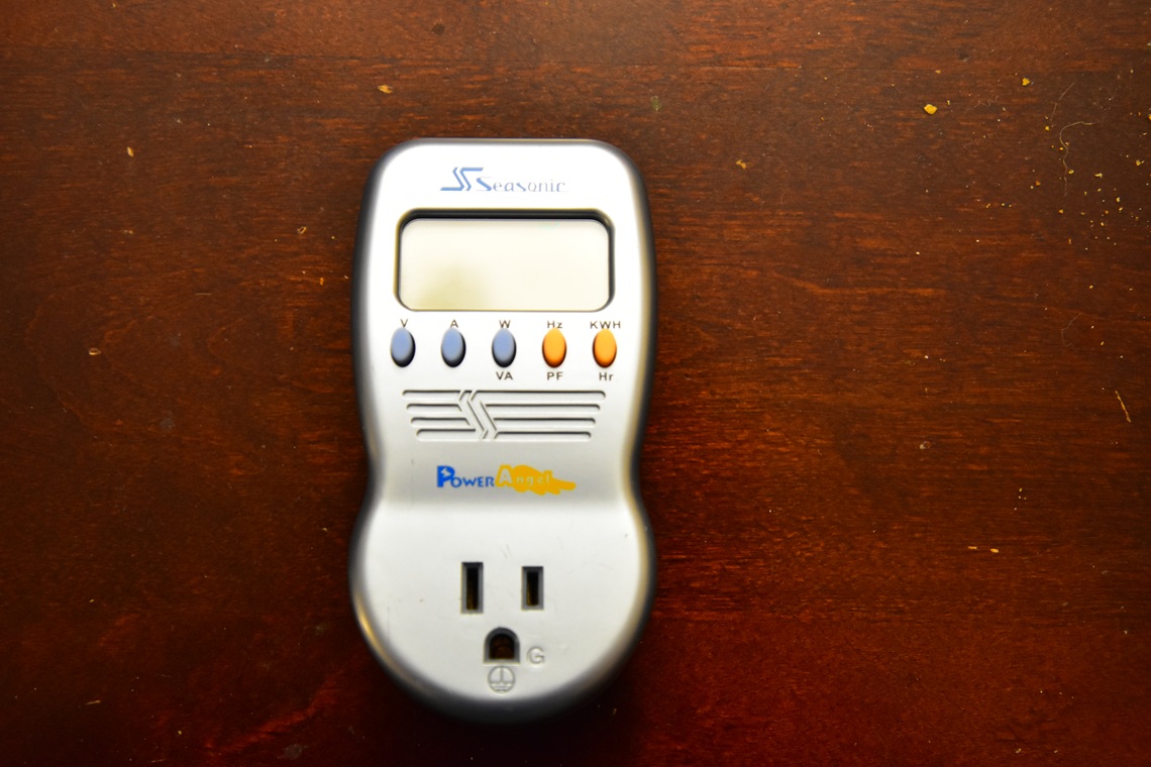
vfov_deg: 30.8
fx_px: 1391
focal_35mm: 44
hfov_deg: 45.0
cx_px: 576
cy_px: 384
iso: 2200
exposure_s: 1/50
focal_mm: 29
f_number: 3.5
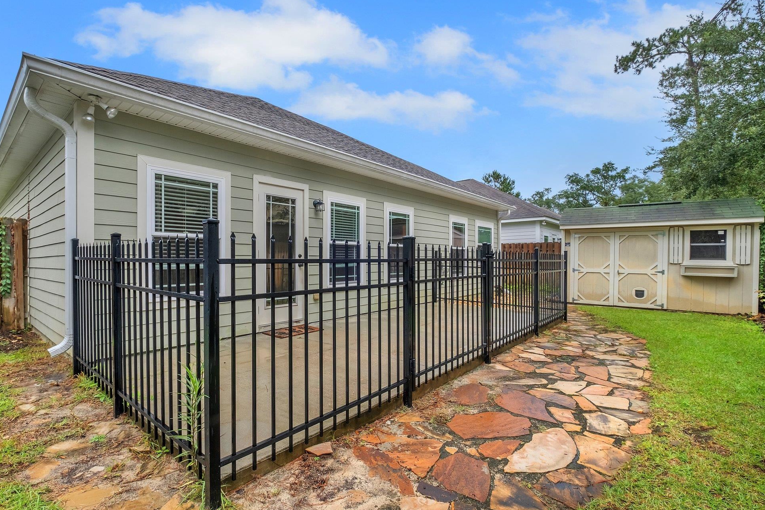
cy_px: 242
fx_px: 340
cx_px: 368
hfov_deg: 96.7
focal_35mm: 16
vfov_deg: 73.7
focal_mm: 10
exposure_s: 1/1250
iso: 400
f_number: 8
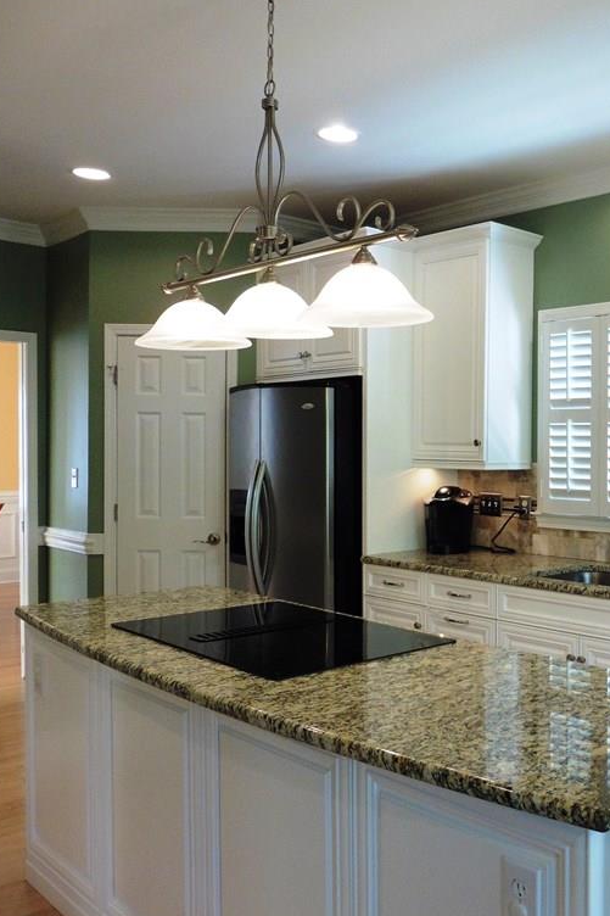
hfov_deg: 36.1
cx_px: 566
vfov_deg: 55.8
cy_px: 458
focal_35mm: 34
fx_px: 864
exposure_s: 1/60
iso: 250
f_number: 3.3
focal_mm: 4.3
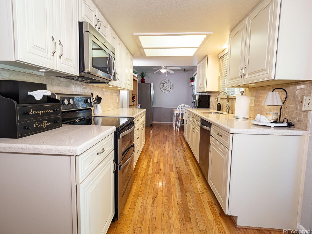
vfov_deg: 68.7
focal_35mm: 19
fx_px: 171
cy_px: 112
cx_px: 152
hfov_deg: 84.6
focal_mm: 9
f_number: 4.5
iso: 200
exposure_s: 1/15
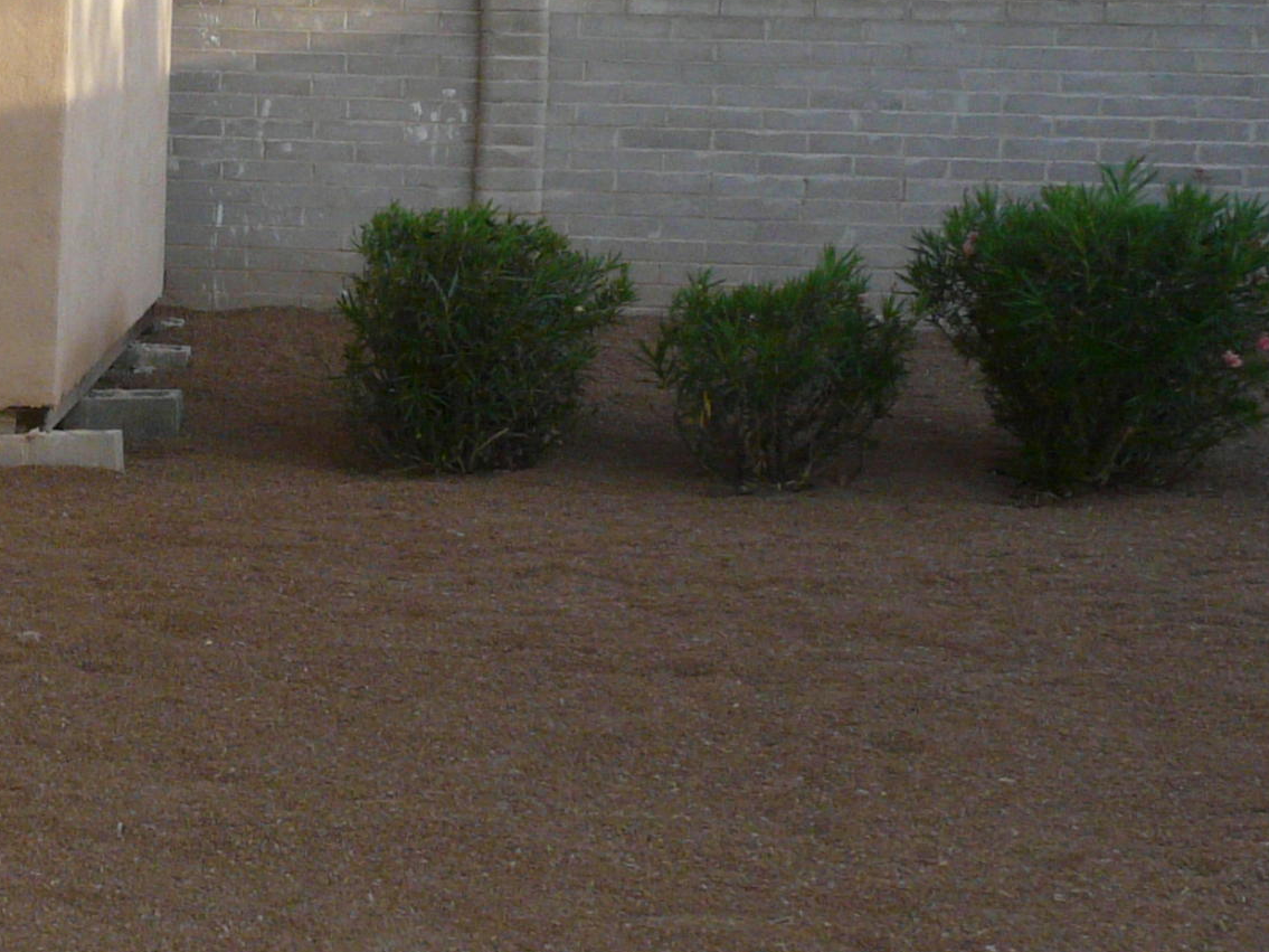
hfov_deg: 24.7
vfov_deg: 19.8
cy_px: 303
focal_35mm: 74
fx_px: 2713
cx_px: -102
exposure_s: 1/200
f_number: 5
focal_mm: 4.6
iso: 200
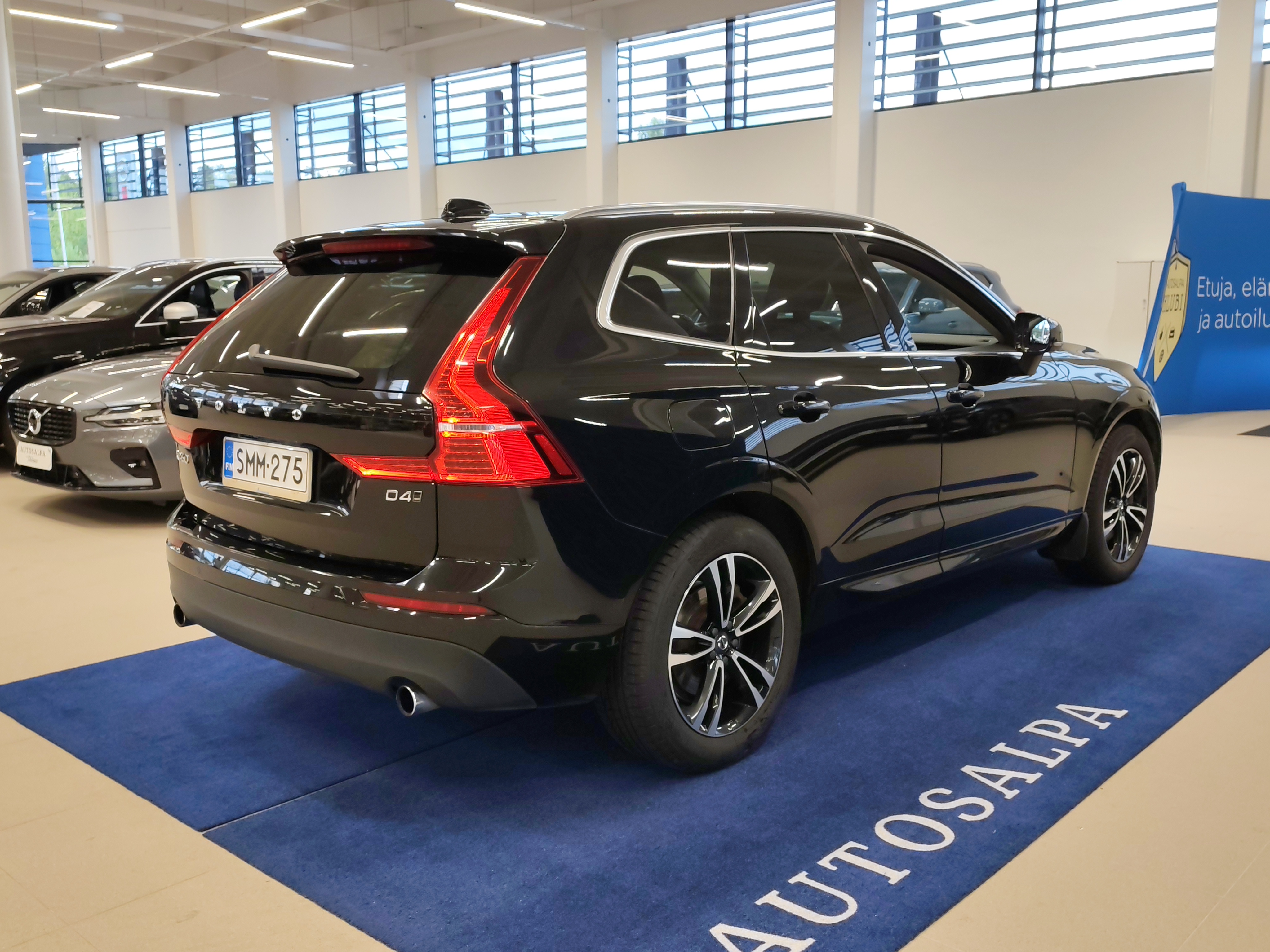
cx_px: 635
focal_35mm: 33
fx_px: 1211
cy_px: 476
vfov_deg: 42.9
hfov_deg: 55.4
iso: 160
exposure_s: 1/100
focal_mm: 6.12
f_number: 1.9
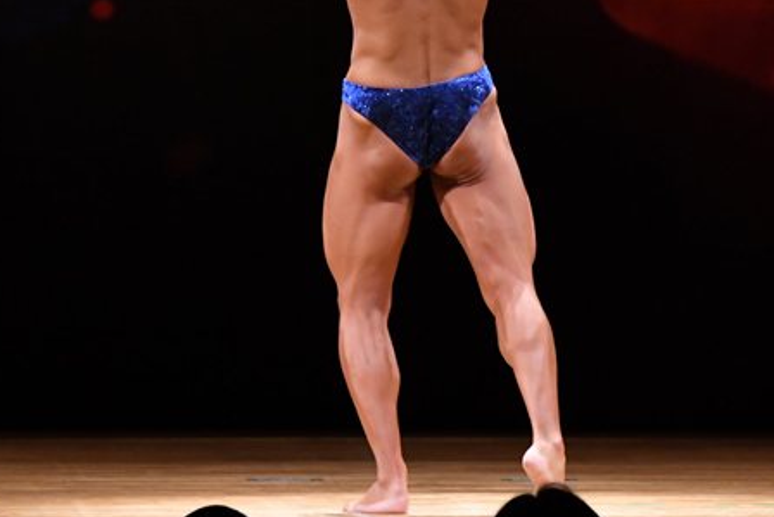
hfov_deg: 4.7
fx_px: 9484
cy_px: 109
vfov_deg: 3.1
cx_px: 450
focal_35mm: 441
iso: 4000
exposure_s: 1/400
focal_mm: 170
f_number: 5.6
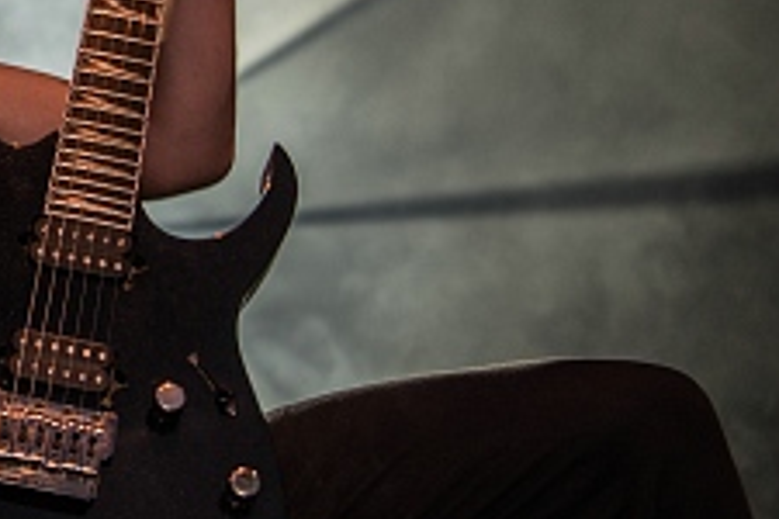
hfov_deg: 17.4
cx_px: -284
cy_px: 234
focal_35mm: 109
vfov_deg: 12.6
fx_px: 2358
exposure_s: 1/125
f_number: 3.2
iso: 400
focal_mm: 34
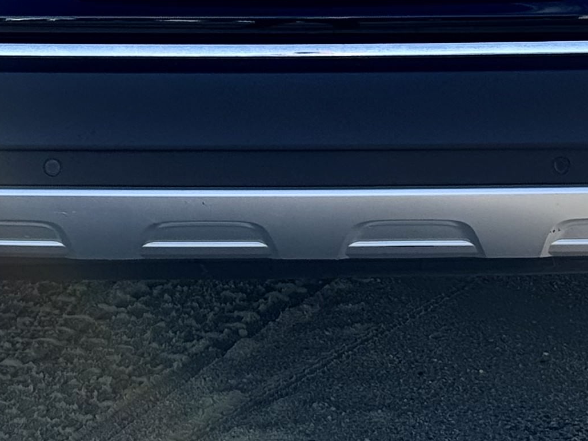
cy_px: -286
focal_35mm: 188
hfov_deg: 10.5
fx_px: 3194
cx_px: 314
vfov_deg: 7.7
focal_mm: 6.76
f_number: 1.78
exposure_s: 1/1490
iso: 64
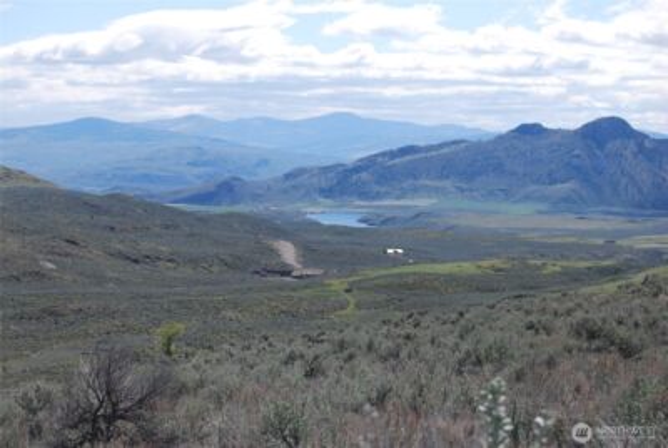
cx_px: 334
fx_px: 1533
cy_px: 224
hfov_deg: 24.6
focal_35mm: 82
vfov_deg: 16.6
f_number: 8
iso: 100
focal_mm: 55
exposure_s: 1/250
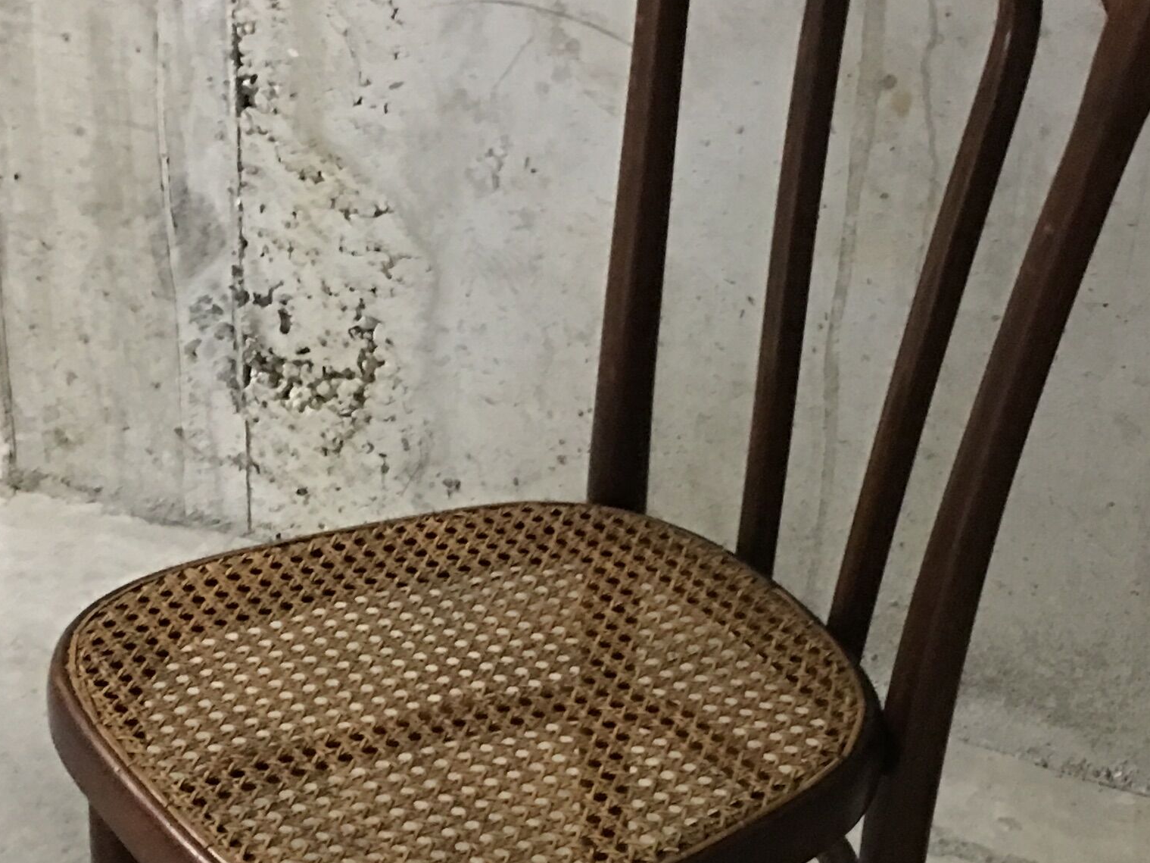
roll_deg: -2.5
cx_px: 516
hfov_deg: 25.3
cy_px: 741
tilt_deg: -33.1
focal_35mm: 77
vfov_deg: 18.9
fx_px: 2558
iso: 125
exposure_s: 1/4
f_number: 2.2
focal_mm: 4.15
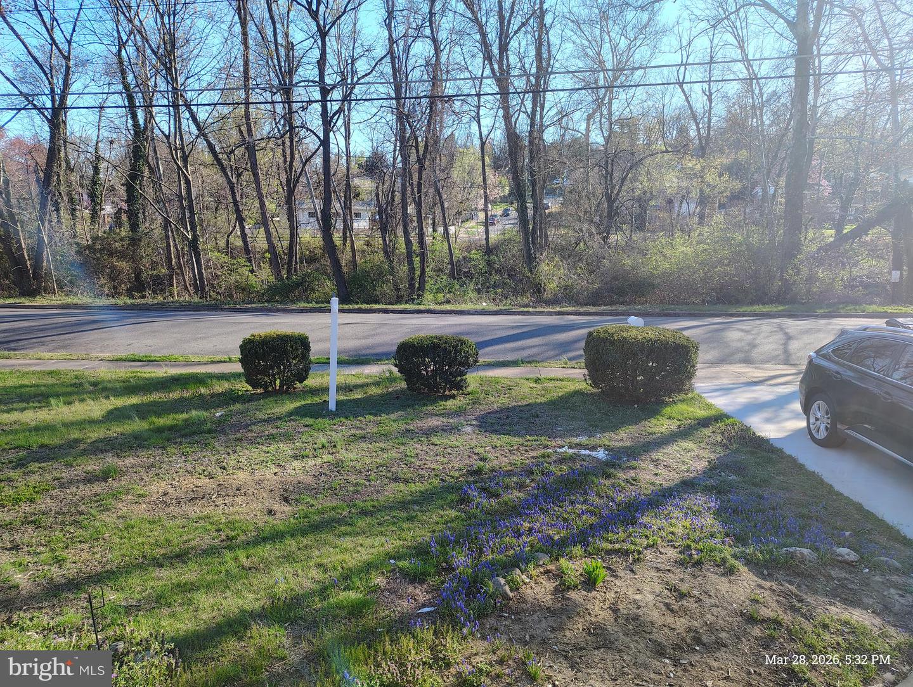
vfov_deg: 56.9
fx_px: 634
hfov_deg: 71.5
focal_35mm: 24
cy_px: 344
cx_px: 456
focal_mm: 5.56
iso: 100
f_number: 1.8
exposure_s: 1/329
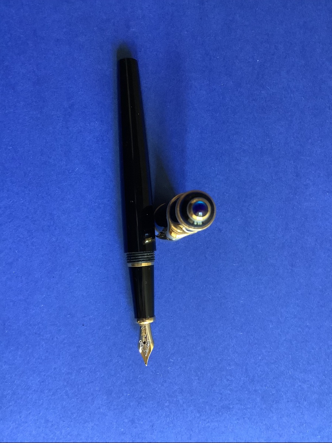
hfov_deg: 45.4
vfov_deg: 58.4
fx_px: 396
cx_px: 166
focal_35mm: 31
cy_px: 222
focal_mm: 3.3
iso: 400
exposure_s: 1/40
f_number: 2.4
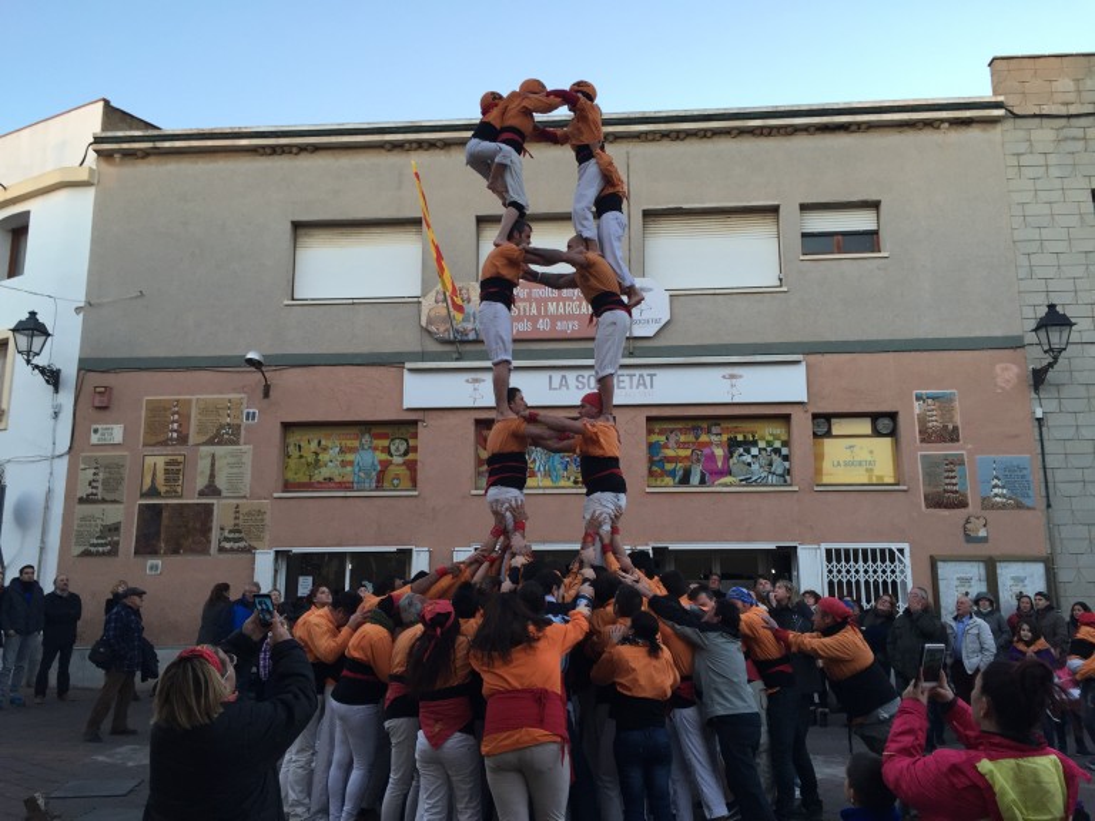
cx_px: 548
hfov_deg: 61.7
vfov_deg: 48.2
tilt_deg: +11.5
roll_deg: +0.5
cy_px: 410
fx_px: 917
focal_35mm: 29
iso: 40
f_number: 2.2
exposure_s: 1/100
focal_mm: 4.15
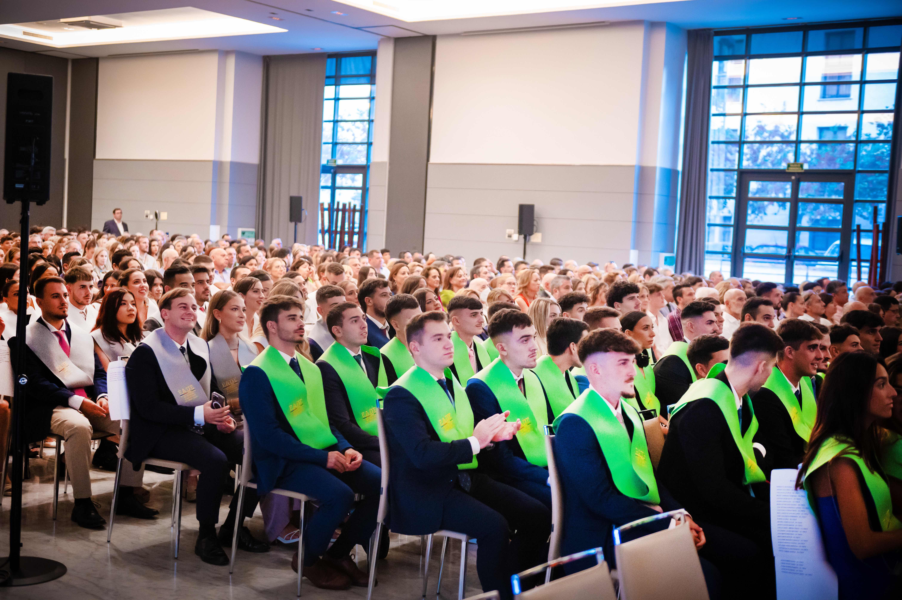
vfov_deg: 28.0
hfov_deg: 41.1
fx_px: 1202
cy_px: 300
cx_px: 451
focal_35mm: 48
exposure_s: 1/200
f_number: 2.8
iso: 3200
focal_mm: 48
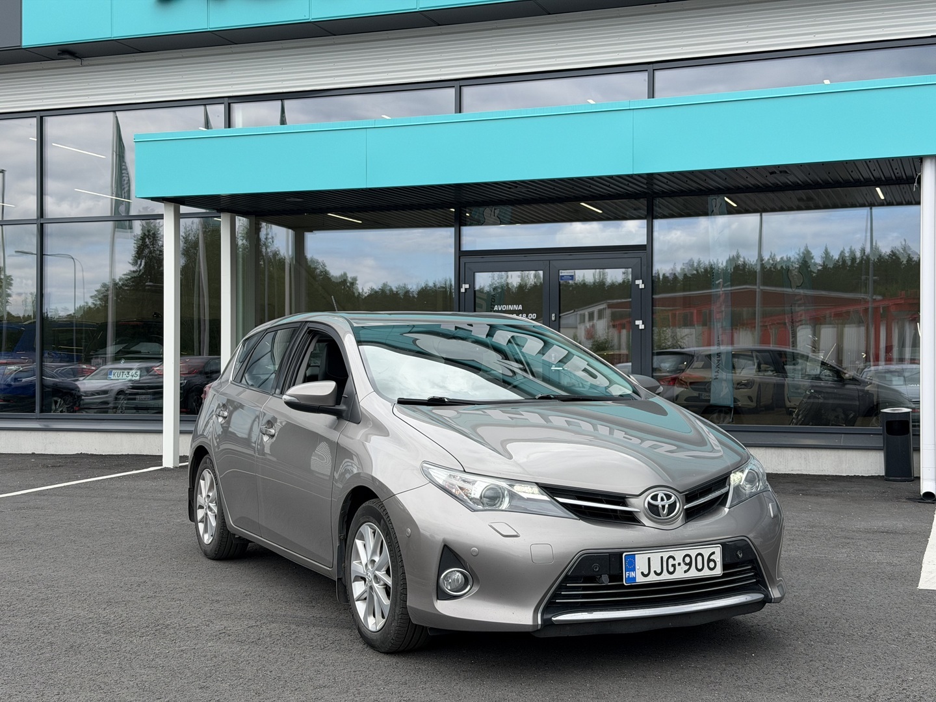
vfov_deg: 30.3
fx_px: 1298
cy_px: 351
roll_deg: -0.6
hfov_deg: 39.7
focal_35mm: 48
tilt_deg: +0.4
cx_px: 468
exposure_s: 1/1307
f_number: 1.78
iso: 64
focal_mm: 6.76
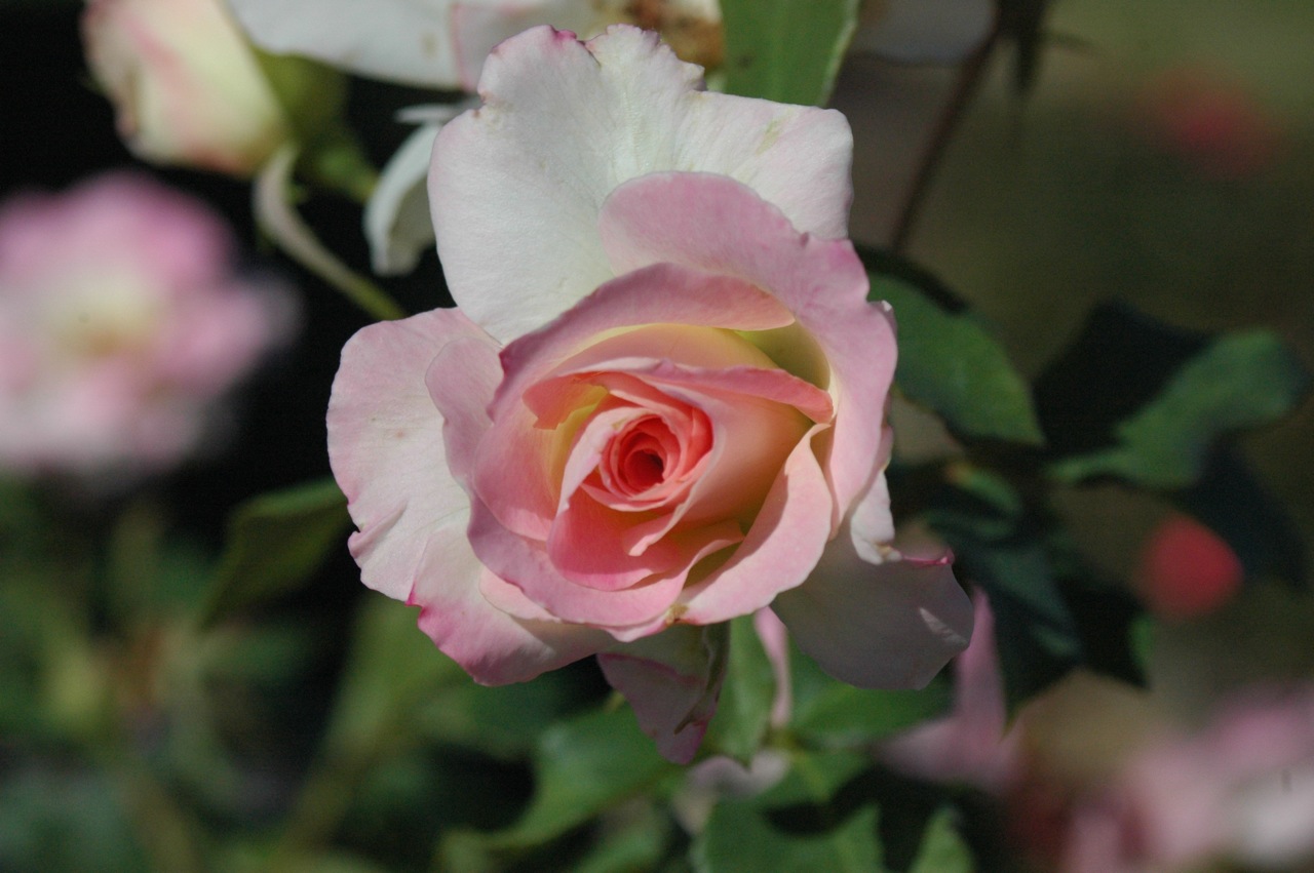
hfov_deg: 13.7
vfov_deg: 9.1
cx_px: 657
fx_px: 5470
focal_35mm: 150
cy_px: 436
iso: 800
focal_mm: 100
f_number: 11
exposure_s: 1/1000
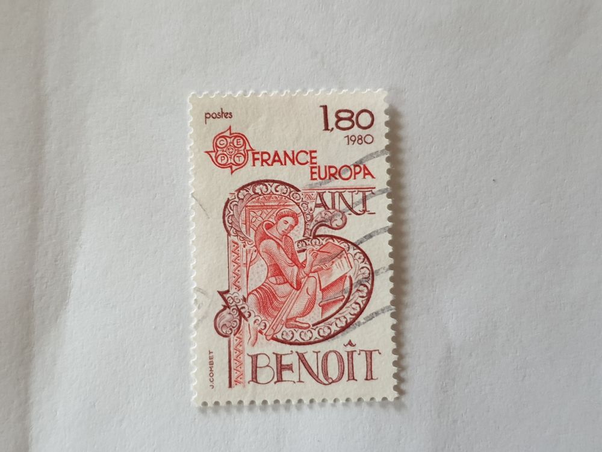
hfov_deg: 67.3
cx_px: 301
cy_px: 226
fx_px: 452
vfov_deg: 53.1
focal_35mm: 26
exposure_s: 1/20
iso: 250
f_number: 1.5
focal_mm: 4.3
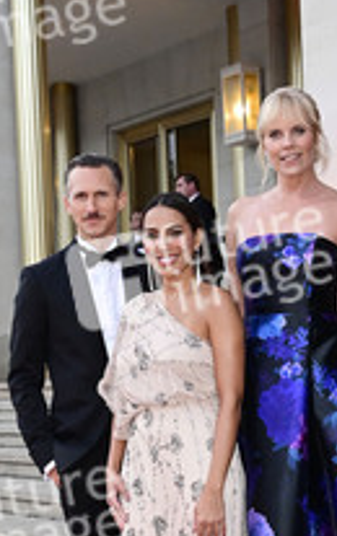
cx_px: 275
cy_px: 399
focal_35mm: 55
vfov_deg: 36.0
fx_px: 805
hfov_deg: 23.3
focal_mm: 28
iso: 3200
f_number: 5
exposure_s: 1/200
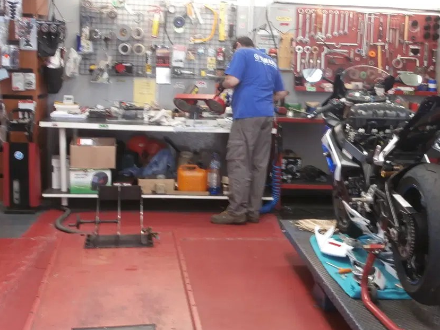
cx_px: 317
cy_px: 141
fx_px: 699
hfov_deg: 34.4
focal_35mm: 55
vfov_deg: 26.5
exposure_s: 1/6
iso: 100
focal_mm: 6.67
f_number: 3.9
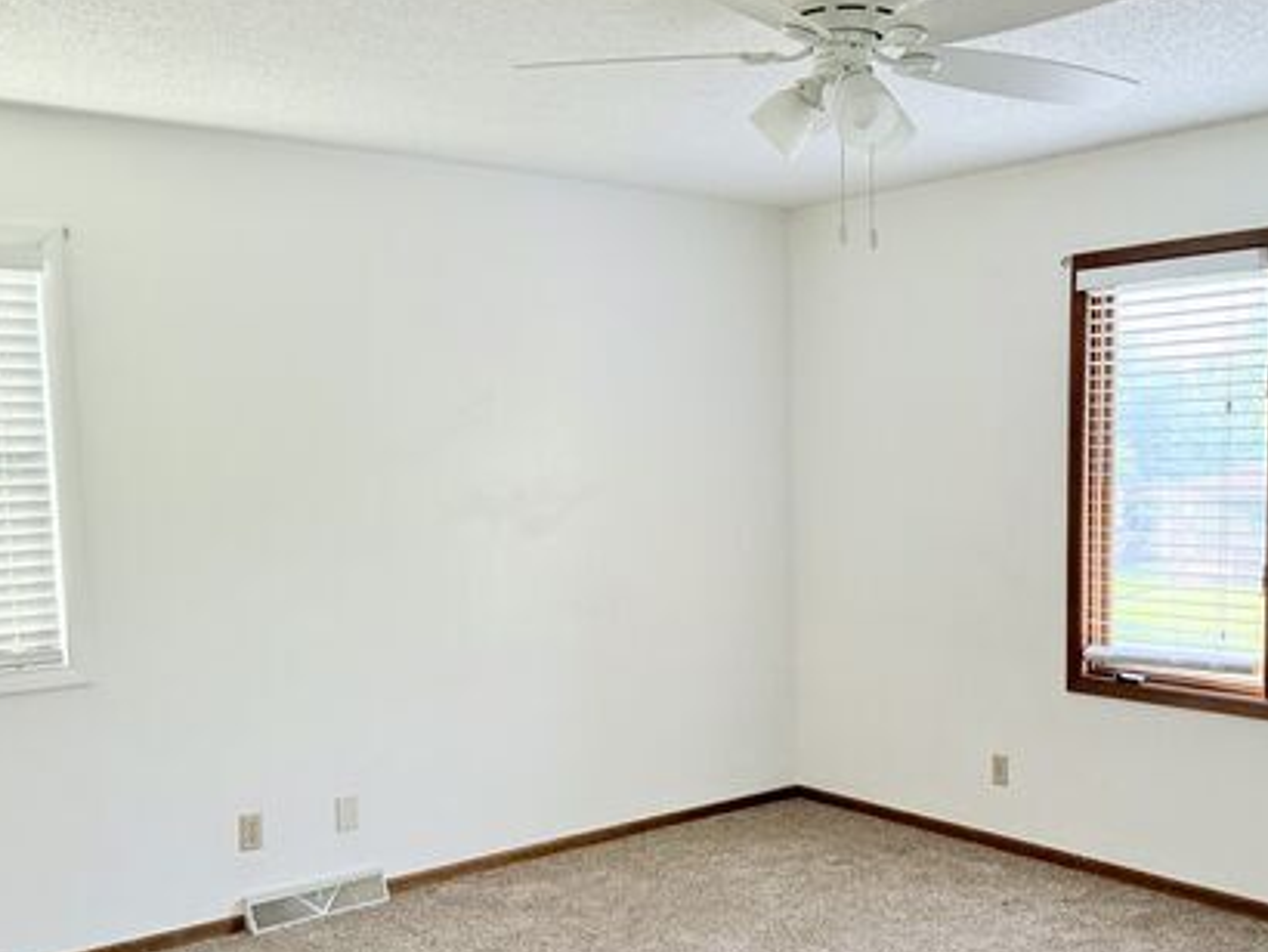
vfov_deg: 36.6
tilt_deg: -7.1
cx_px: 747
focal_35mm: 39
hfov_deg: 47.6
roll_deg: +1.7
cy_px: 606
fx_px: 1429
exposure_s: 1/225
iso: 200
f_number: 1.78
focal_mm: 6.76
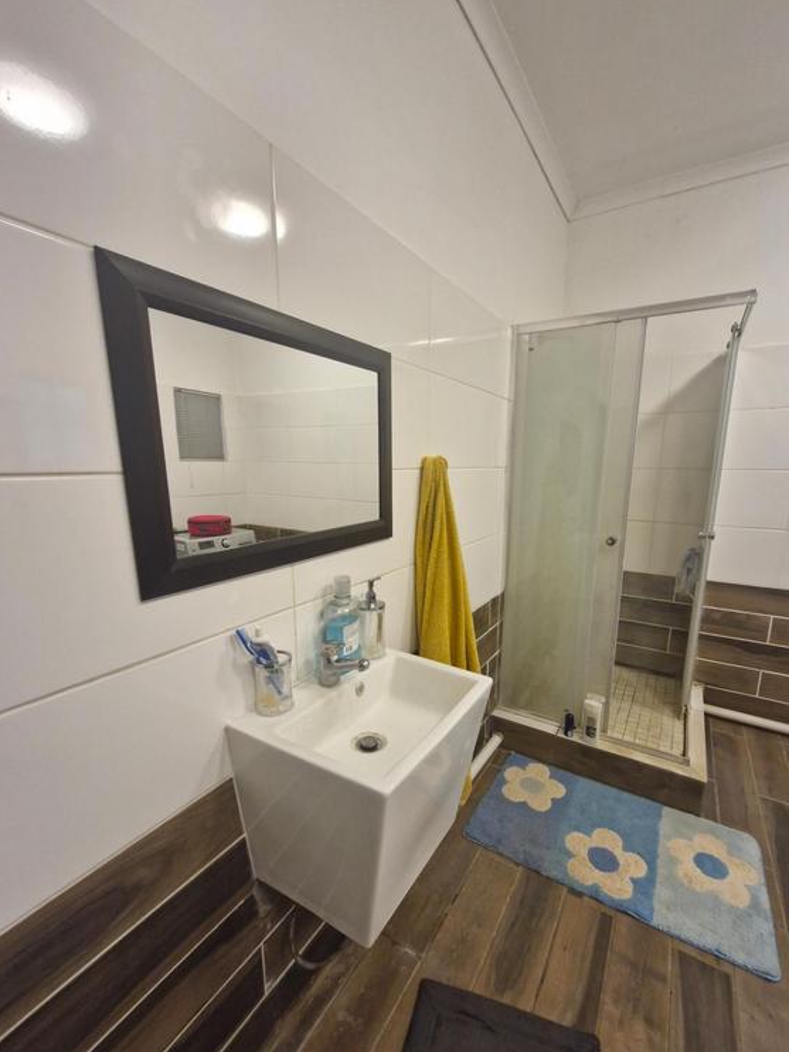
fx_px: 426
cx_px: 421
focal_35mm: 14
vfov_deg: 102.0
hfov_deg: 85.5
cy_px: 545
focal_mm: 1.74
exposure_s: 1/50
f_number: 2.2
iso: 200
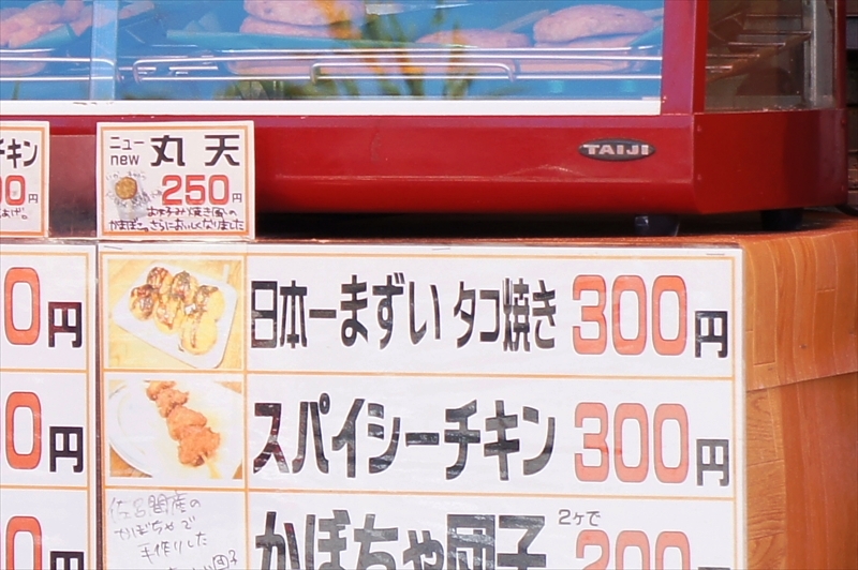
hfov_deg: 6.2
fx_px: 7858
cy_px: 285
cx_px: 429
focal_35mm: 330
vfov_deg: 4.2
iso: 200
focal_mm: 55
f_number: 5.6
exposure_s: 1/125
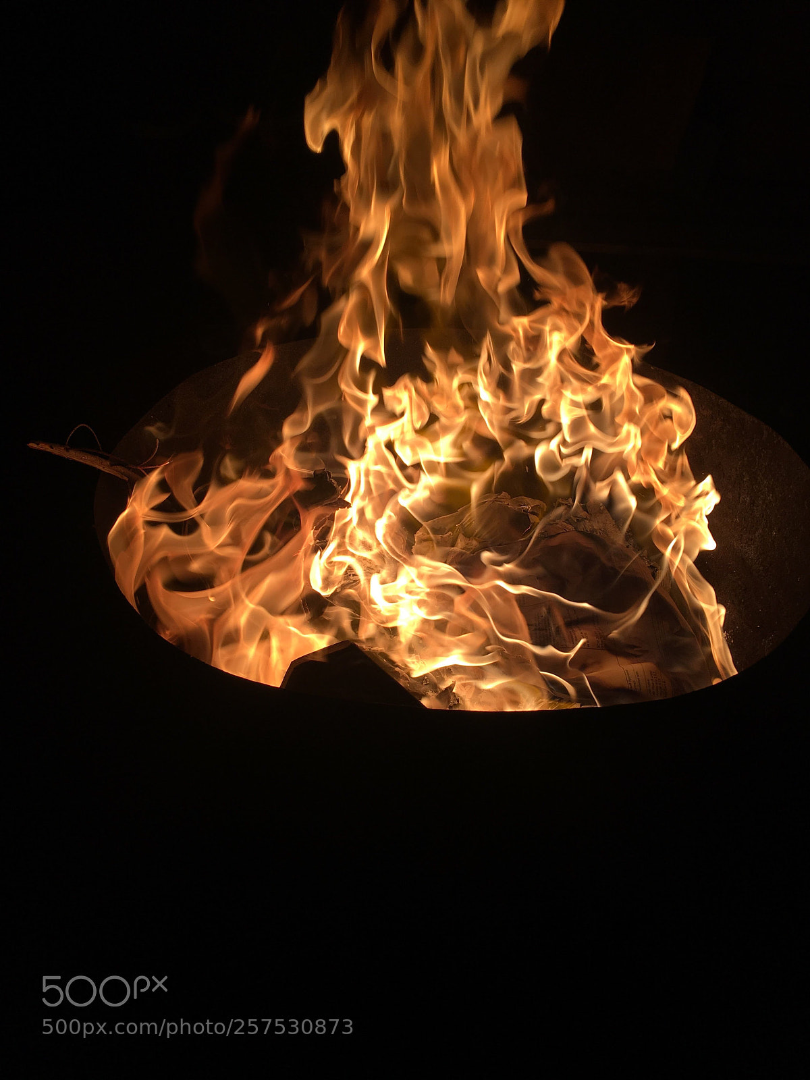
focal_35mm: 29
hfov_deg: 48.2
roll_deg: +0.6
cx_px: 405
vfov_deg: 61.7
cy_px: 540
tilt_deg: -30.4
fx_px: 905
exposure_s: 1/282
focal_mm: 4.15
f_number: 2.2
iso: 25
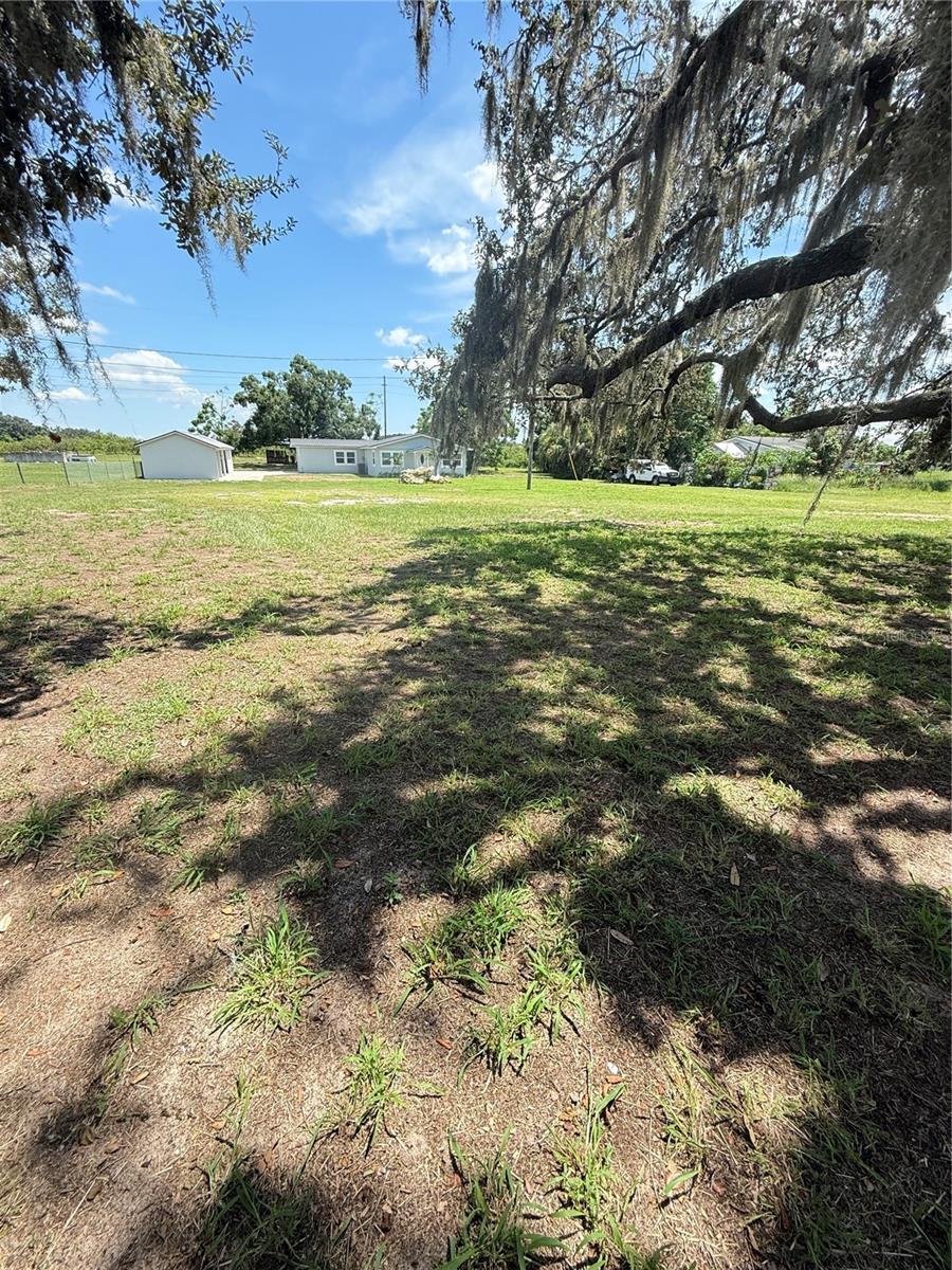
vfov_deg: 102.1
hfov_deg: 85.7
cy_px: 635
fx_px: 513
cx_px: 476
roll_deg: -2.0
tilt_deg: -18.2
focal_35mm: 14
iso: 64
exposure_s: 1/490
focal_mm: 2.22
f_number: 2.2
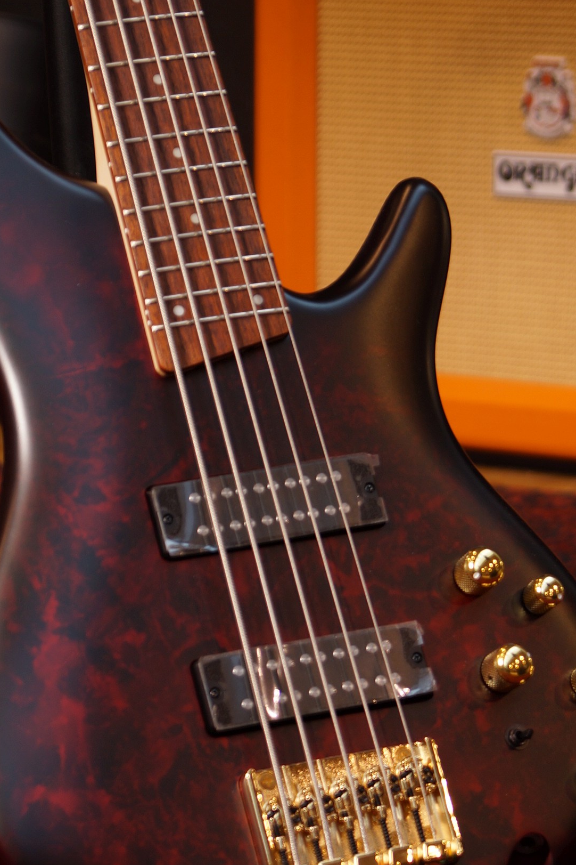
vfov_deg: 11.6
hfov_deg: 7.8
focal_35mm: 177
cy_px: 384
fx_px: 4248
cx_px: 201
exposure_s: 1/10
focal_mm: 70
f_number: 5
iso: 100
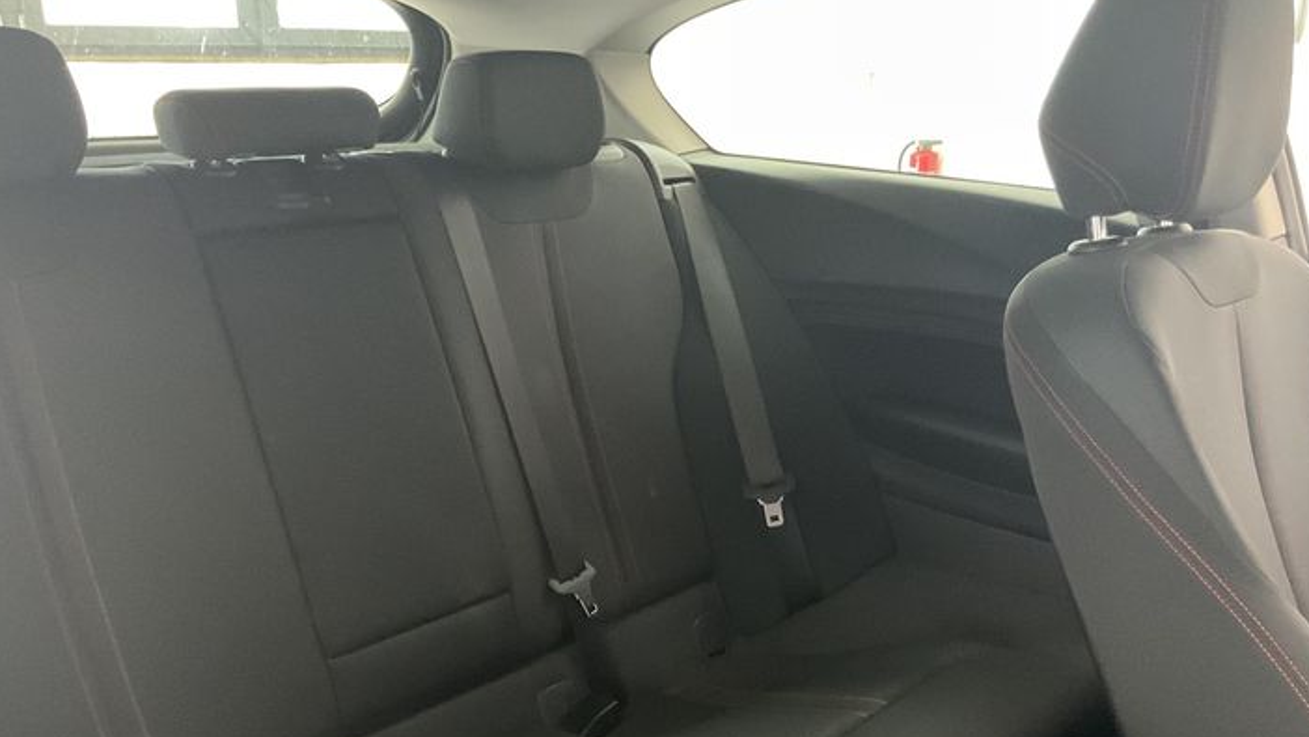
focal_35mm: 36
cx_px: 636
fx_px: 1250
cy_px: 545
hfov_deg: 55.3
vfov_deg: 32.3
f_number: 1.8
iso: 500
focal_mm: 3
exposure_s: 1/25
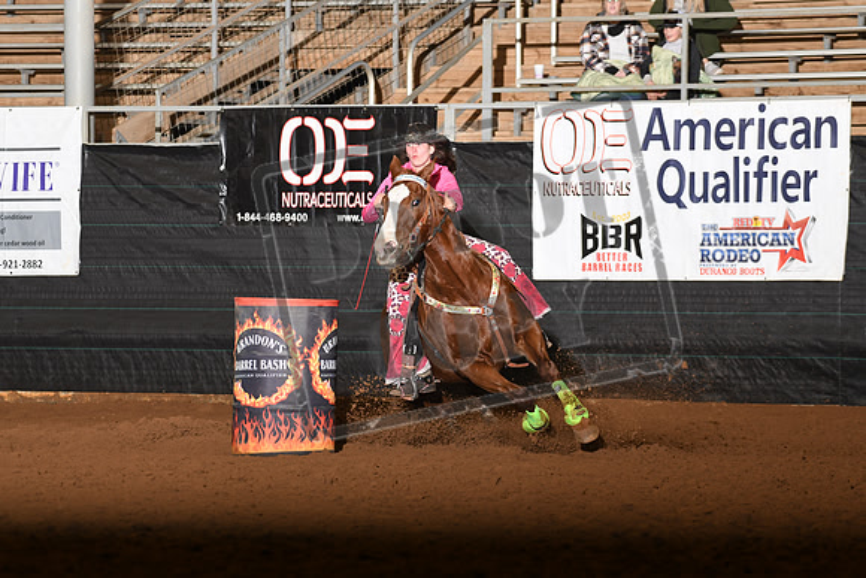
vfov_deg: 6.2
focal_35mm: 220
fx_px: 5293
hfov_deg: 9.4
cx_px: 433
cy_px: 289
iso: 1000
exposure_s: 1/250
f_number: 5.6
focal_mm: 220
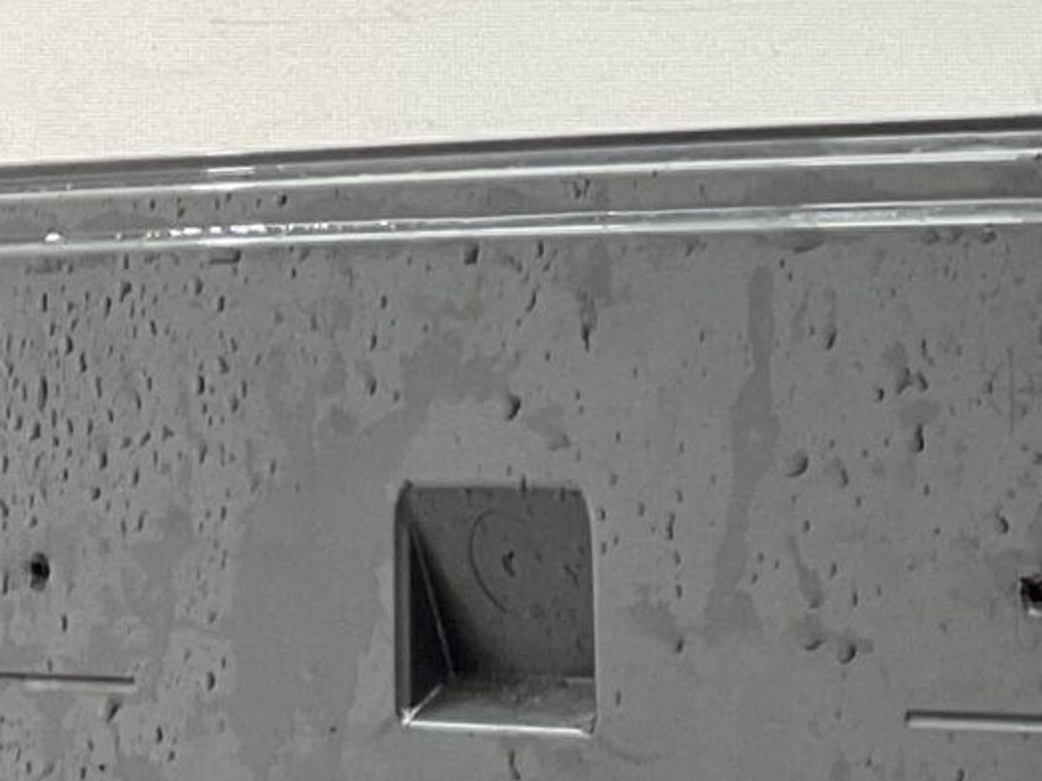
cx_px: 1743
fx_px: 4273
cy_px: 1401
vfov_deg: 9.9
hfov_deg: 12.9
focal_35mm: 142
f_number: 1.8
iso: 64
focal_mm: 3
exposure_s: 1/120
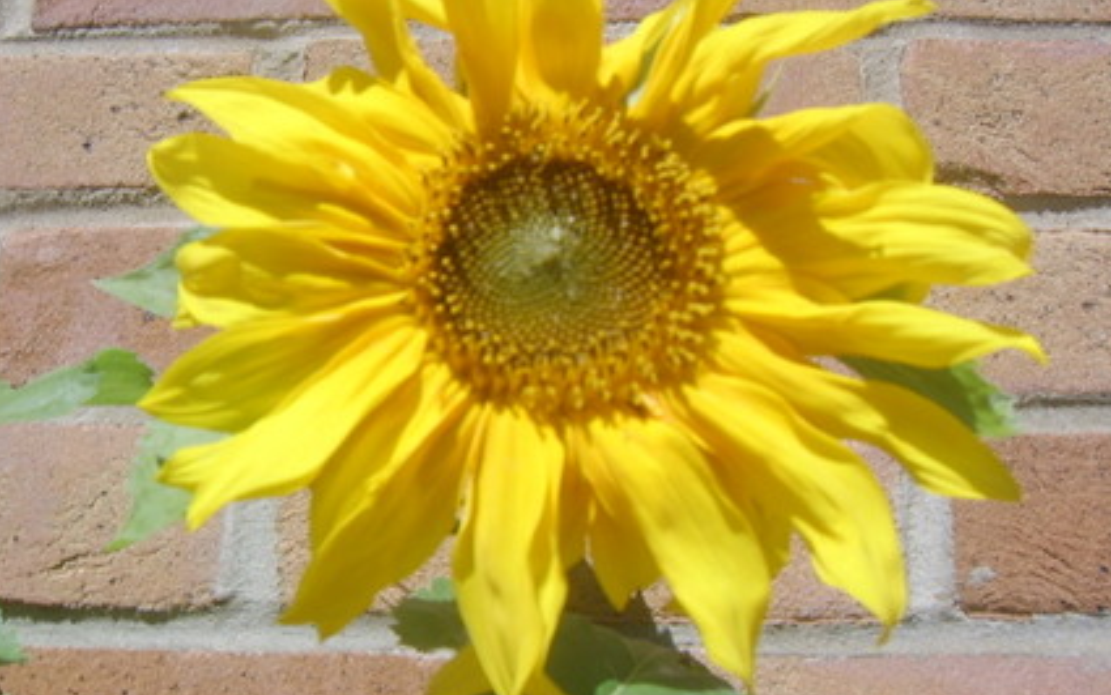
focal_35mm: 34
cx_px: 544
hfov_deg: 56.7
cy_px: 345
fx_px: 1030
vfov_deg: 37.3
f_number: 6.7
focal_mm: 8.13
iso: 50
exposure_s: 1/176
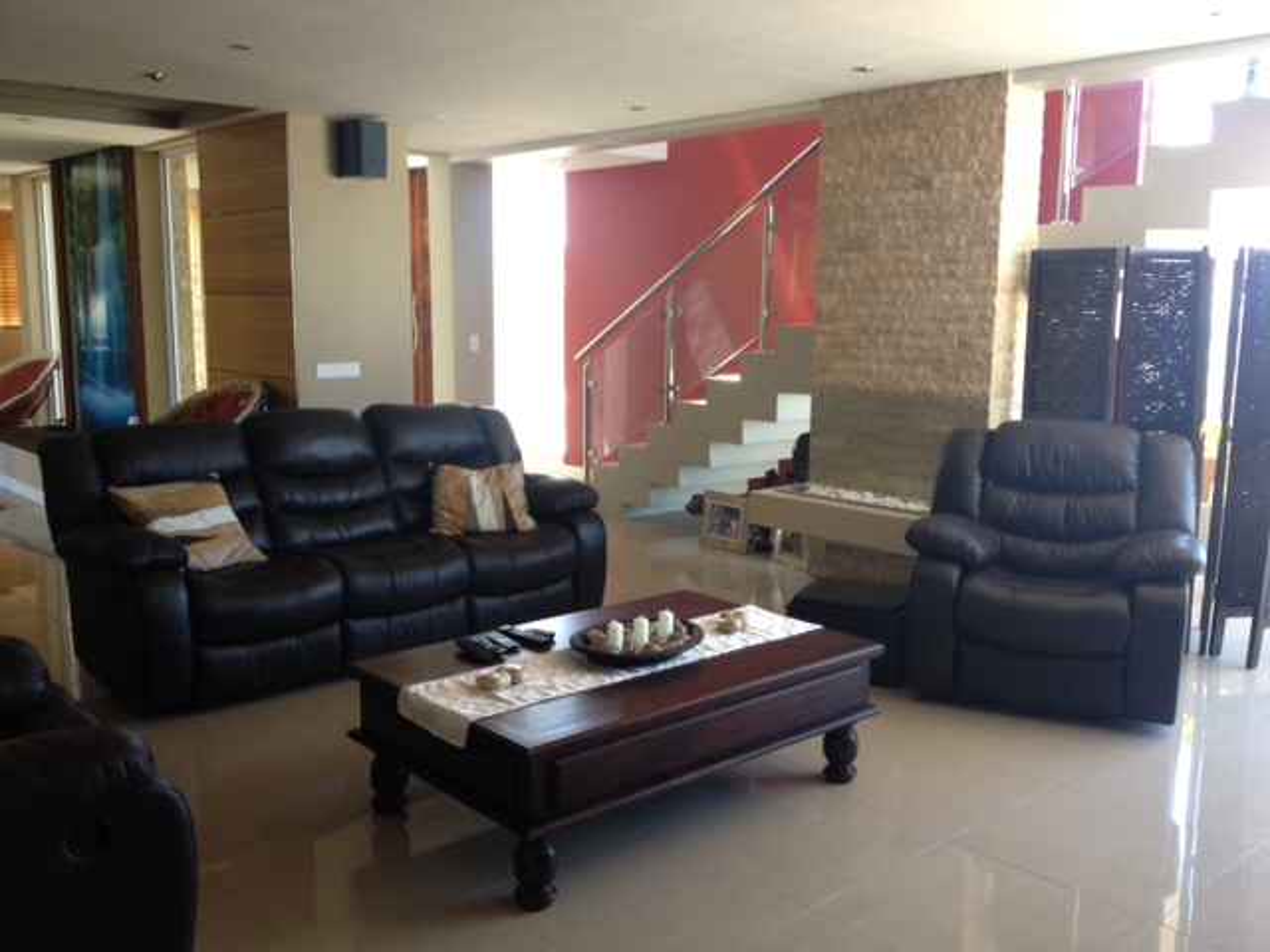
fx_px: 1284
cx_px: 635
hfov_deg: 52.6
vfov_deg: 40.7
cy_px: 476
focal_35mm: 35
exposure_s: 1/20
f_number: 2.4
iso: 80
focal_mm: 4.28
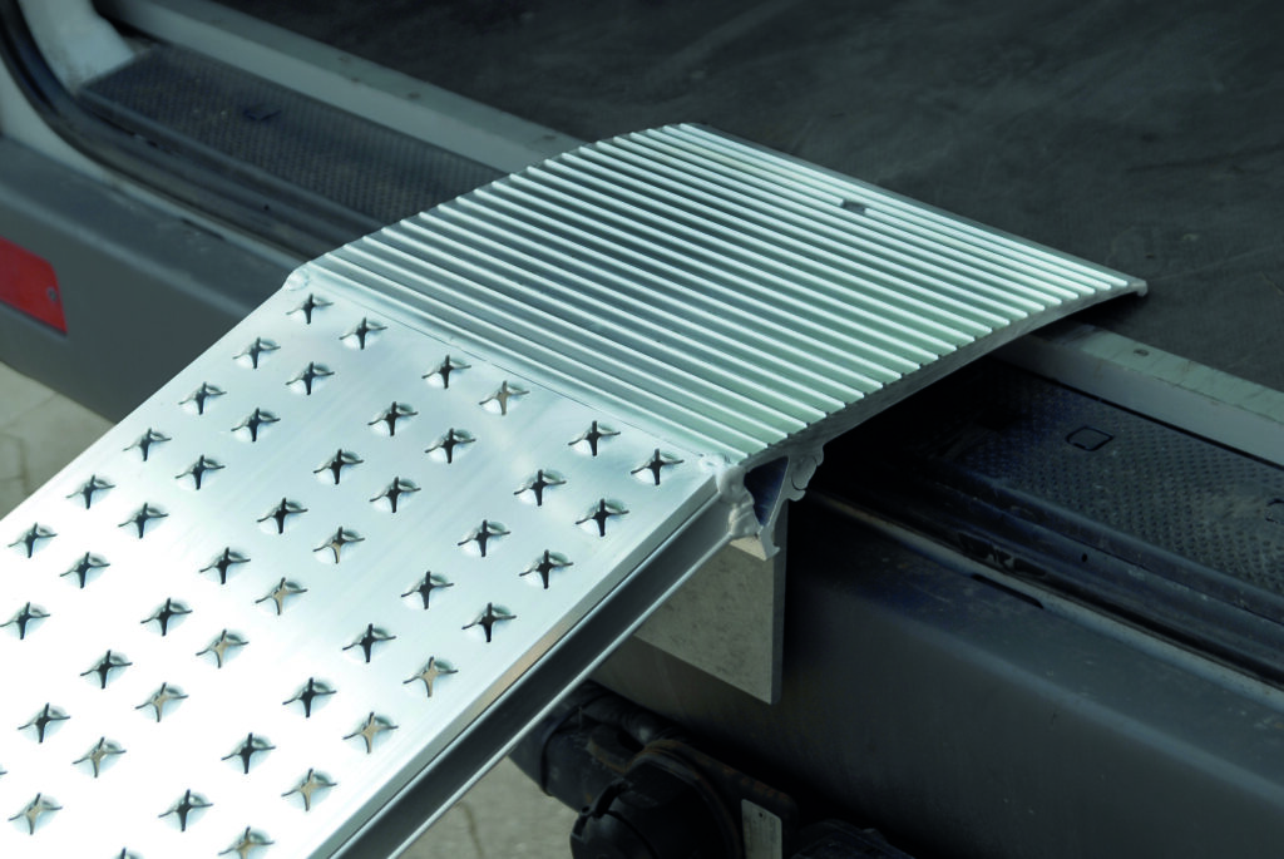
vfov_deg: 14.7
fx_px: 3320
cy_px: 430
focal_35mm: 93
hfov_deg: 21.9
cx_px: 642
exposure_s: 1/250
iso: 100
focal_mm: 62
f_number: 5.6
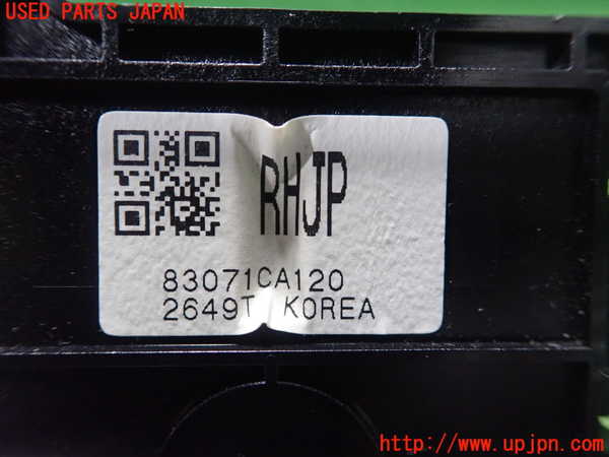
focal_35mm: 30
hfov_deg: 60.0
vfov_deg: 46.8
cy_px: 228
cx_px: 304
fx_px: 528
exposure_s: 1/100
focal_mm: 5.5
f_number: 2.3
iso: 800
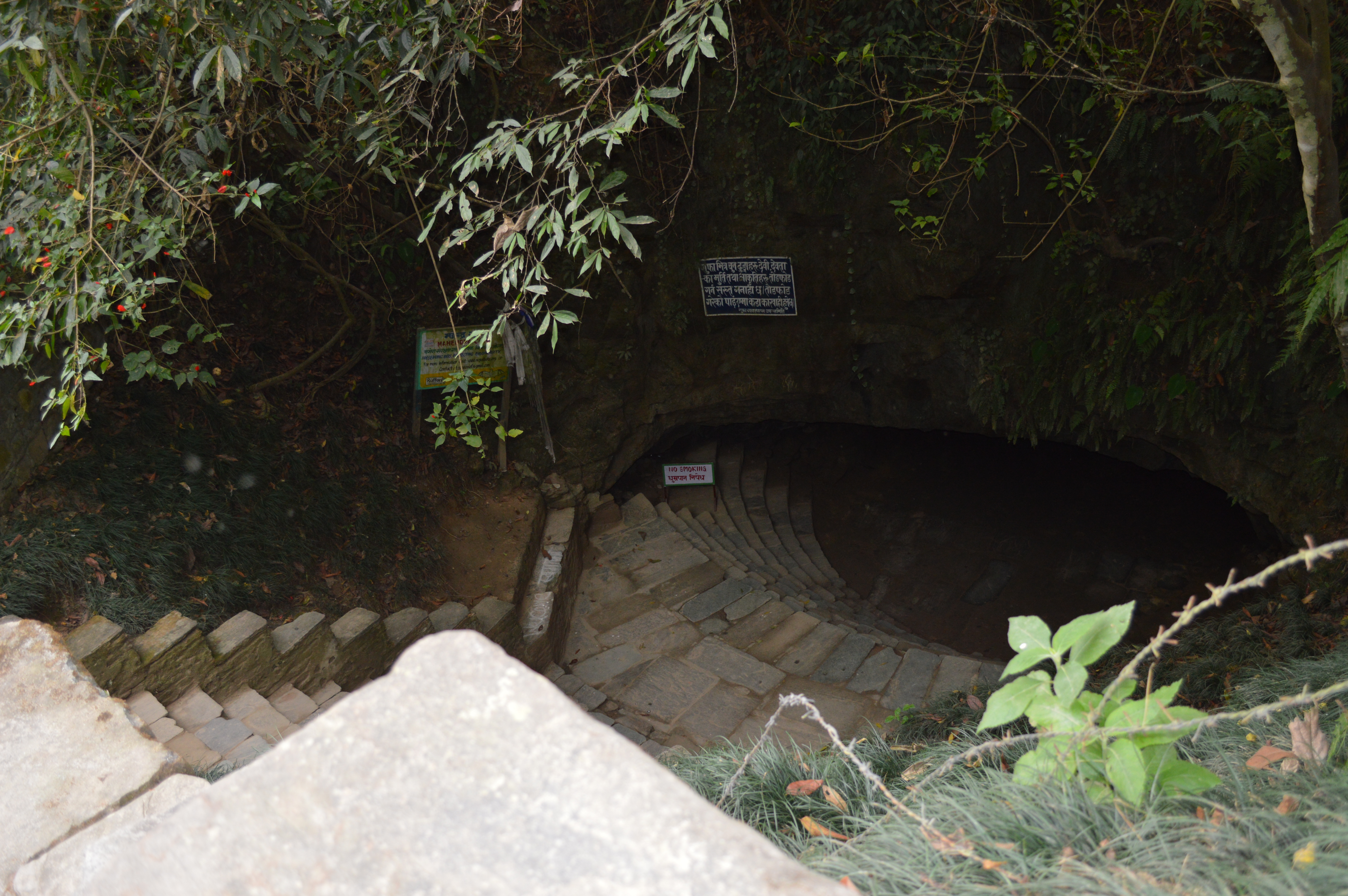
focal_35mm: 33
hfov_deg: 57.3
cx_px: 674
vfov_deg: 39.9
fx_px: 1235
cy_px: 448
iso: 400
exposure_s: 1/125
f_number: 4
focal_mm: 22
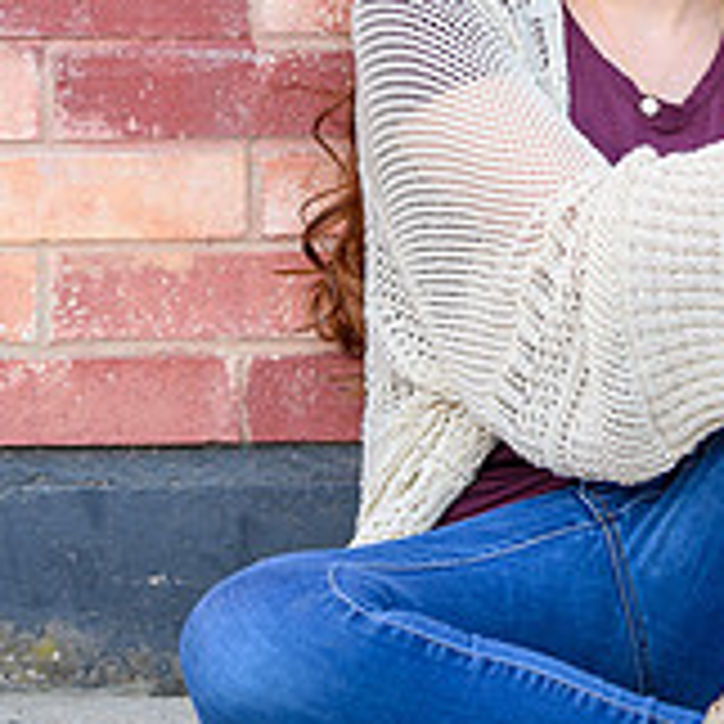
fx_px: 7099
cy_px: 328
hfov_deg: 5.8
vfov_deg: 5.8
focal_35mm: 300
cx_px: 549
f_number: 2.8
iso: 100
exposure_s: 1/320
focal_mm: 98
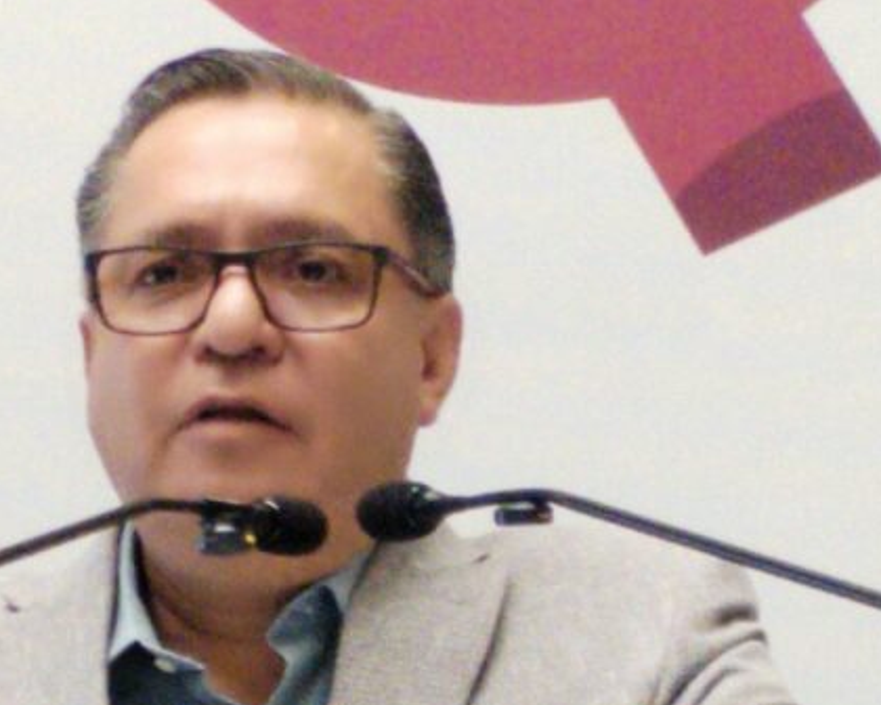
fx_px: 8996
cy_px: 736
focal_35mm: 345
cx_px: 285
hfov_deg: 5.6
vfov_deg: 4.5
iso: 357
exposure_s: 1/33.3
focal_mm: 4.75
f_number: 1.8
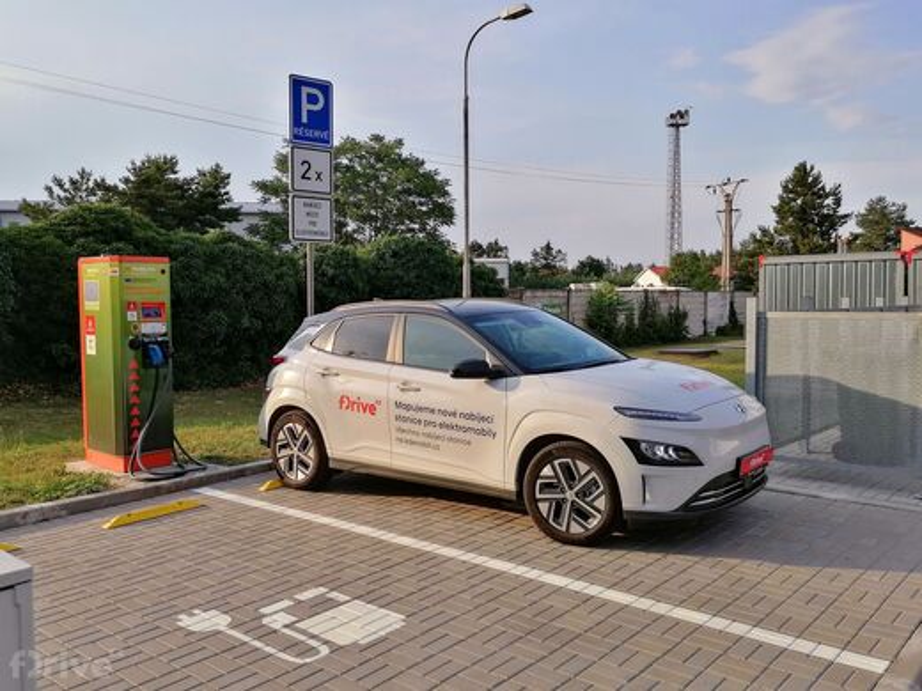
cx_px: 461
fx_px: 826
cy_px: 346
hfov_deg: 58.4
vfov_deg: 45.4
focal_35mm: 31
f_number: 1.8
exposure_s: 1/799
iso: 50
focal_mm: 5.3
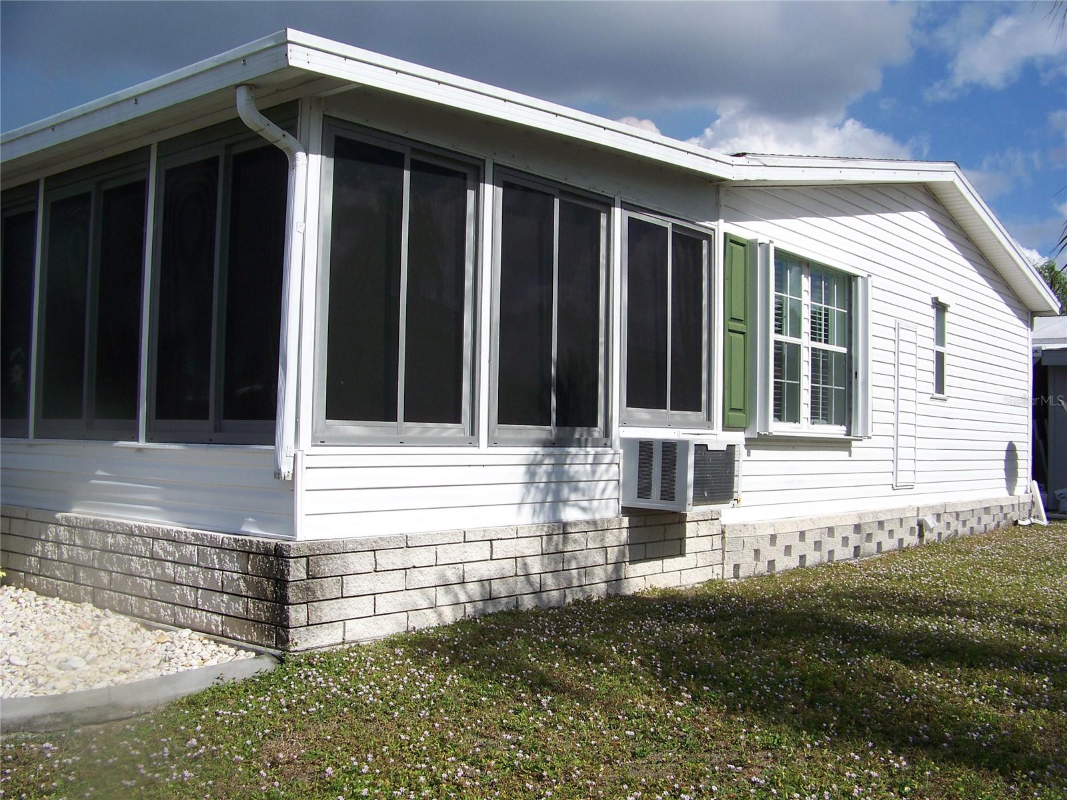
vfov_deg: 39.7
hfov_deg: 51.4
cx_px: 534
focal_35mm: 36
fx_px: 1110
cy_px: 400
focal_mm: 5.85
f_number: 4
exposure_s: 1/800
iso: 64
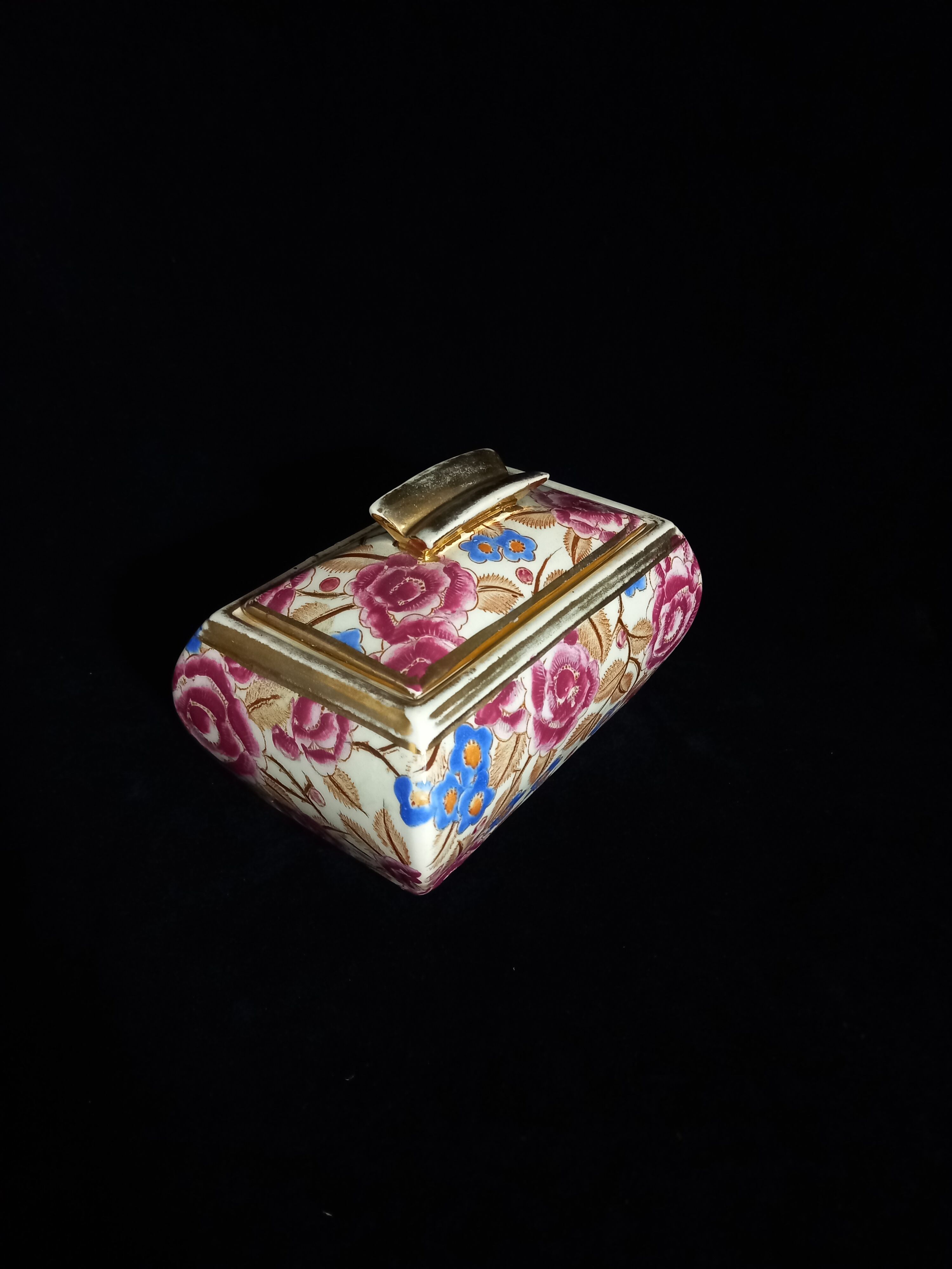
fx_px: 917
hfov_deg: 54.9
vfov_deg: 69.4
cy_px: 634
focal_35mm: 25
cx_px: 476
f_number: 2
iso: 400
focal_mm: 4.6
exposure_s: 1/50
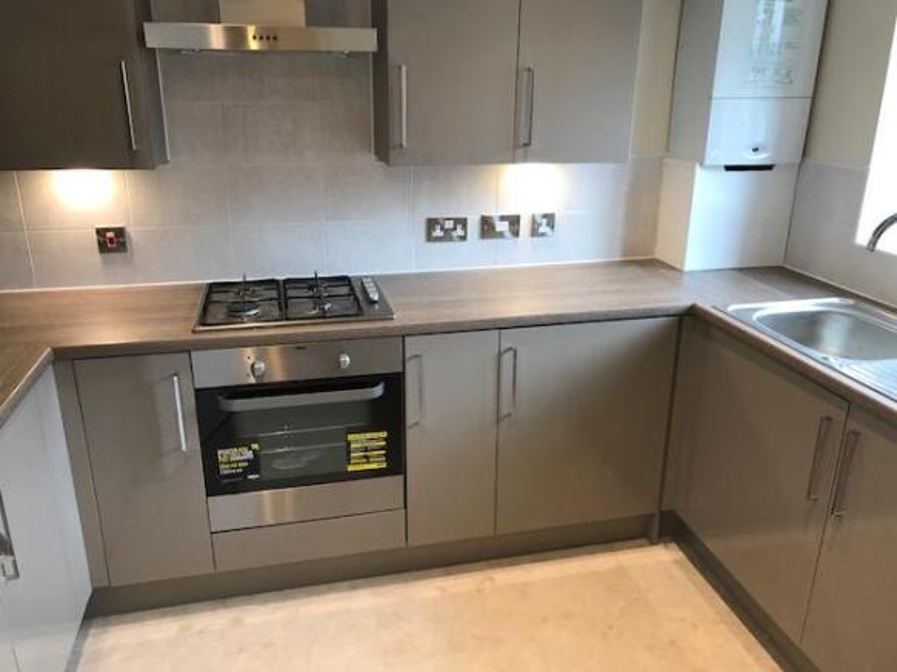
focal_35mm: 28
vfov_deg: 49.7
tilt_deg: -19.7
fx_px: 725
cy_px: 336
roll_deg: +0.1
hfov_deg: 63.5
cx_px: 448
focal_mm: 3.99
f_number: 1.8
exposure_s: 1/33
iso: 25
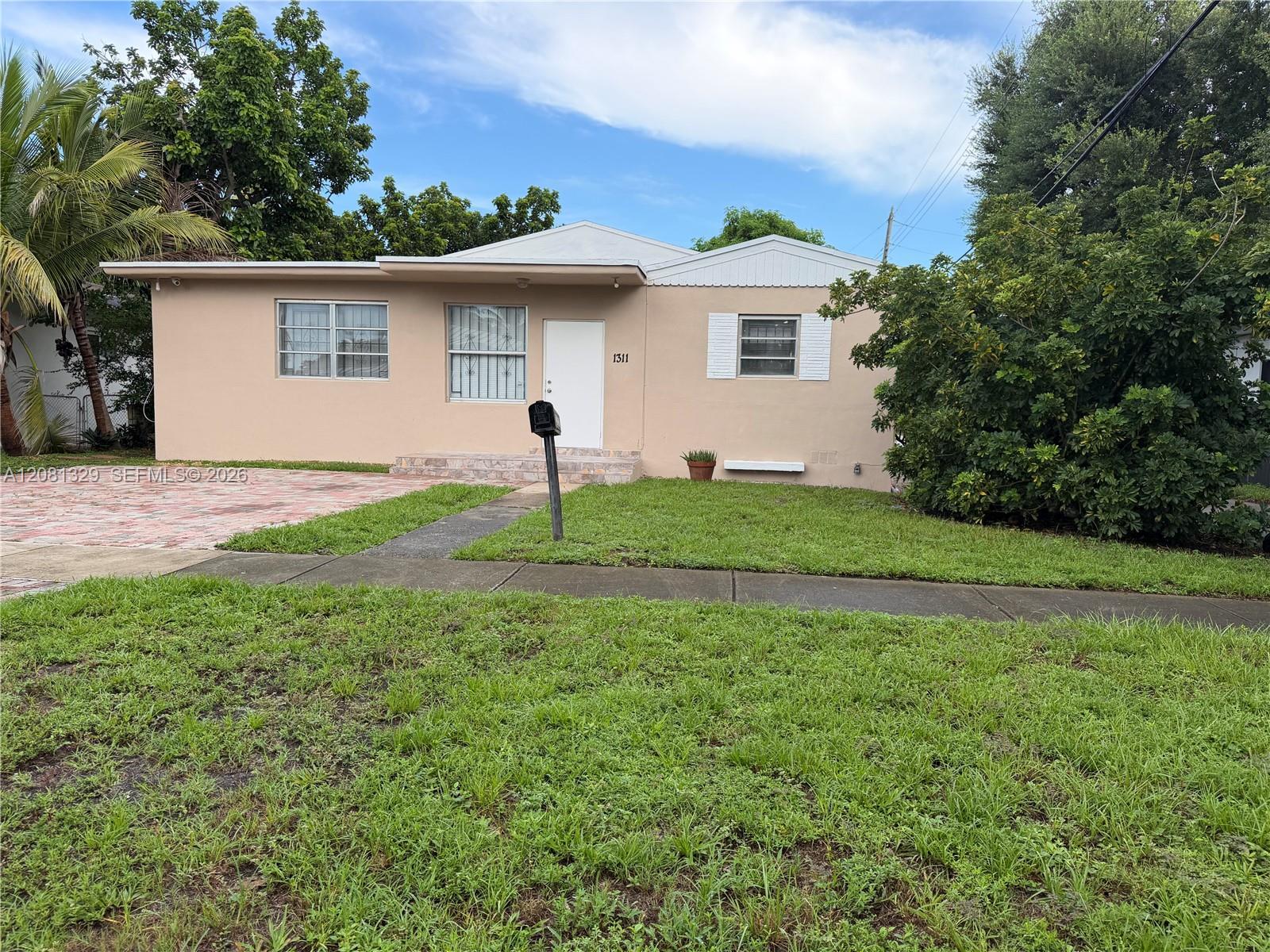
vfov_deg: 56.8
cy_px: 476
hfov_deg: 71.6
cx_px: 635
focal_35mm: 24
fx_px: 881
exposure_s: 1/1618
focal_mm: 6.76
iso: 100
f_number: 1.78
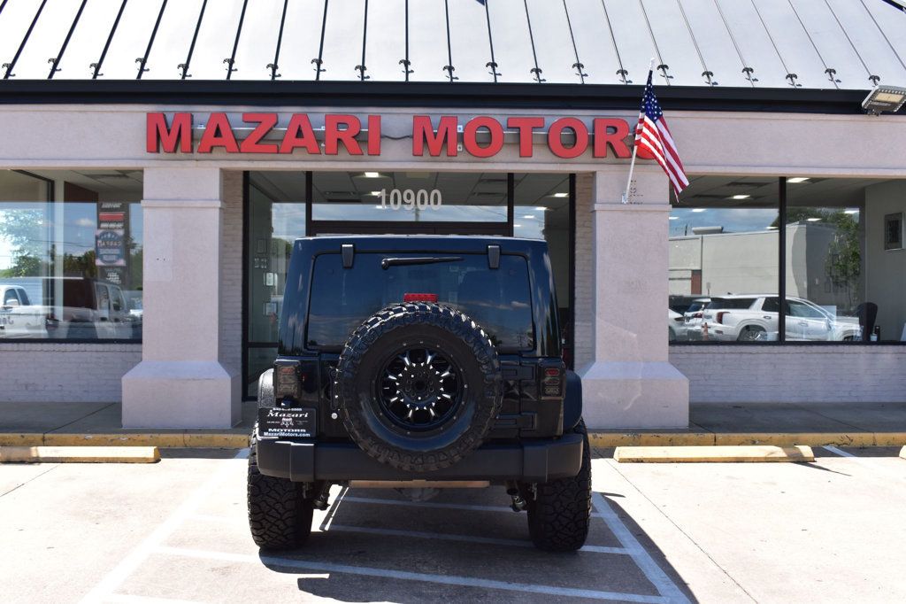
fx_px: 981
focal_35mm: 39
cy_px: 302
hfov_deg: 49.6
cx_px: 453
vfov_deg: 34.2
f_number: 10
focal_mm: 26
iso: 400
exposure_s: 1/320
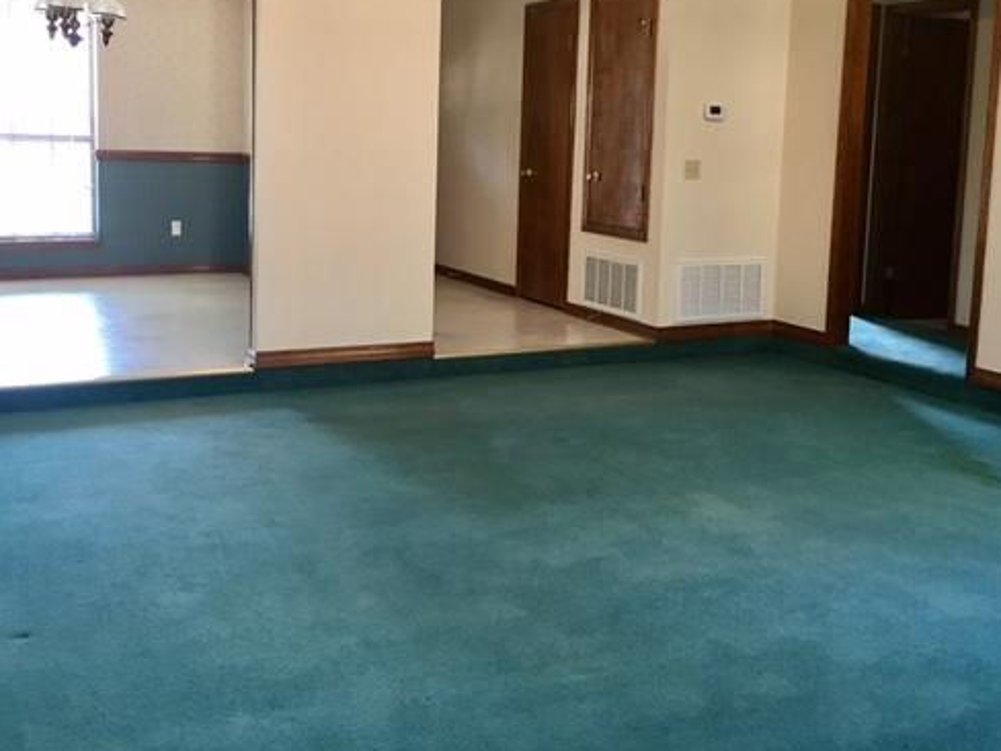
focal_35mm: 38
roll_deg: -2.9
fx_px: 1099
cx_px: 488
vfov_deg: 37.4
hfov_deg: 49.0
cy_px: 265
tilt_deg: -6.6
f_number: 2.2
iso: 80
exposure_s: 1/17
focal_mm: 4.15
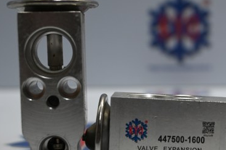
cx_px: 179
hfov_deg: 22.2
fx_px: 570
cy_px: 97
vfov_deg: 15.0
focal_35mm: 91
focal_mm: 37
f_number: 5.3
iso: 560
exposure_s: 1/60
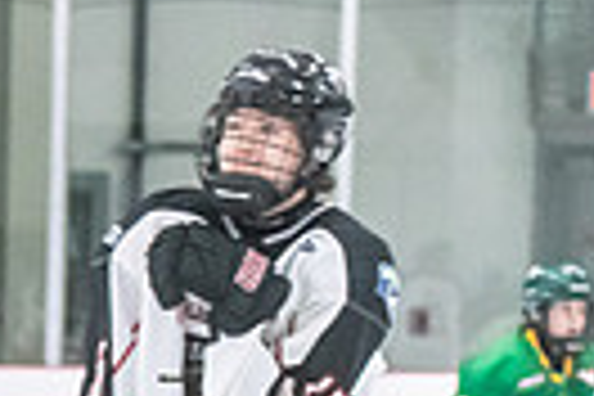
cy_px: 799
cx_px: -864
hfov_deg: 5.4
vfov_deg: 3.7
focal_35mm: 370
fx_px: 6105
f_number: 2.8
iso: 4000
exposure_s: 1/800
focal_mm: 70
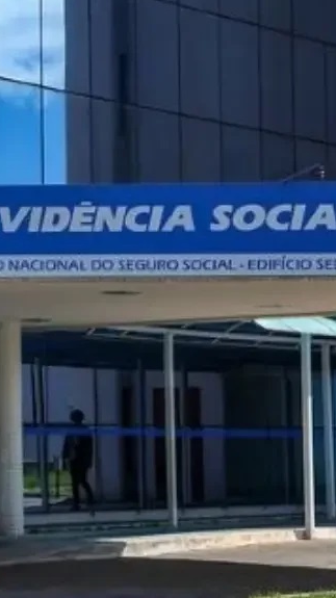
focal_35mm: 164
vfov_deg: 13.1
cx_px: -202
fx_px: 2600
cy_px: 290
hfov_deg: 7.2
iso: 720
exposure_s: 1/60
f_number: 4.8
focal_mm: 50
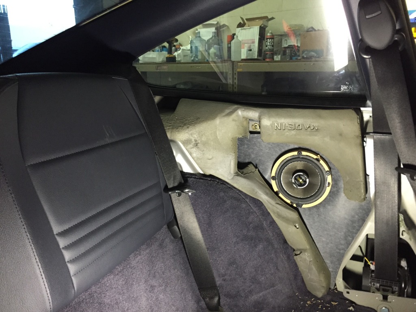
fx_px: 349
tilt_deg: -14.0
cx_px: 208
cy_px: 156
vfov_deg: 48.2
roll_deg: +0.6
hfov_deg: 61.7
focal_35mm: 29
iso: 250
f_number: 2.2
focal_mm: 4.15
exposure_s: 1/17
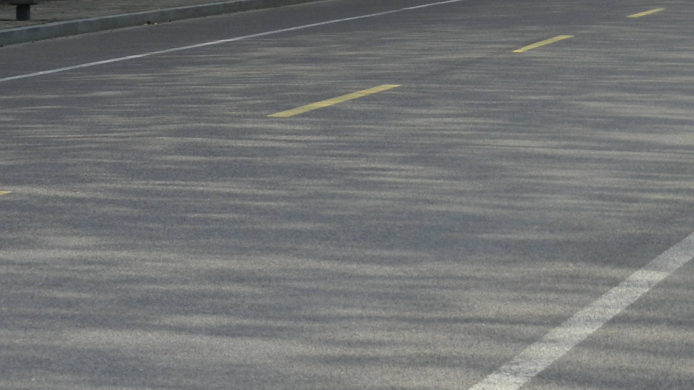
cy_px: -116
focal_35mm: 203
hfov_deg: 10.6
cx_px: 631
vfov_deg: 5.9
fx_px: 3736
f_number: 4.9
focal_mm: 16.3
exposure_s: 1/640
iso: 160
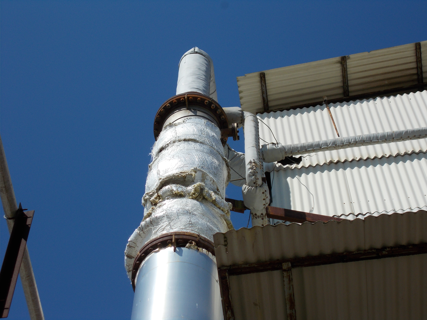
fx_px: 1061
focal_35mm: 86
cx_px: 214
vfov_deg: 17.2
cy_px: 160
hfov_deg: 22.8
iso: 80
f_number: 6.3
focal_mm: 15.4
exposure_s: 1/500
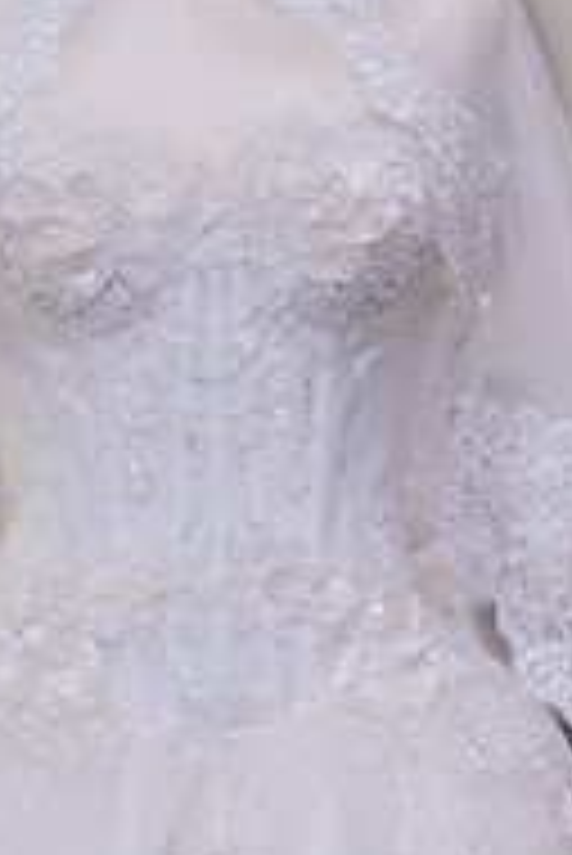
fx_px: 4781
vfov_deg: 10.2
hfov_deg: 6.8
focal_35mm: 201
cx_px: 194
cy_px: 274
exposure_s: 1/125
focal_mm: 85
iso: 320
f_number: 2
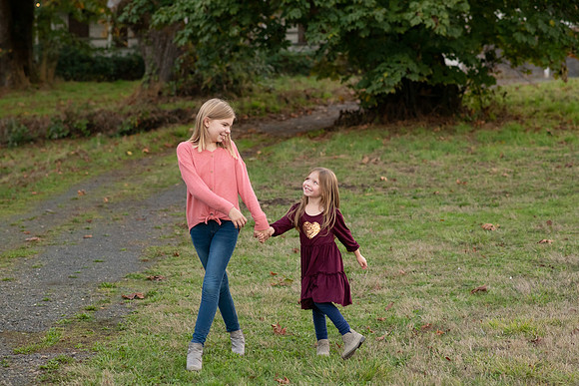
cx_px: 290
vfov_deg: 16.1
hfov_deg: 23.9
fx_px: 1367
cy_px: 193
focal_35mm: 85
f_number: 4
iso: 1600
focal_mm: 85
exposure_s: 1/1000
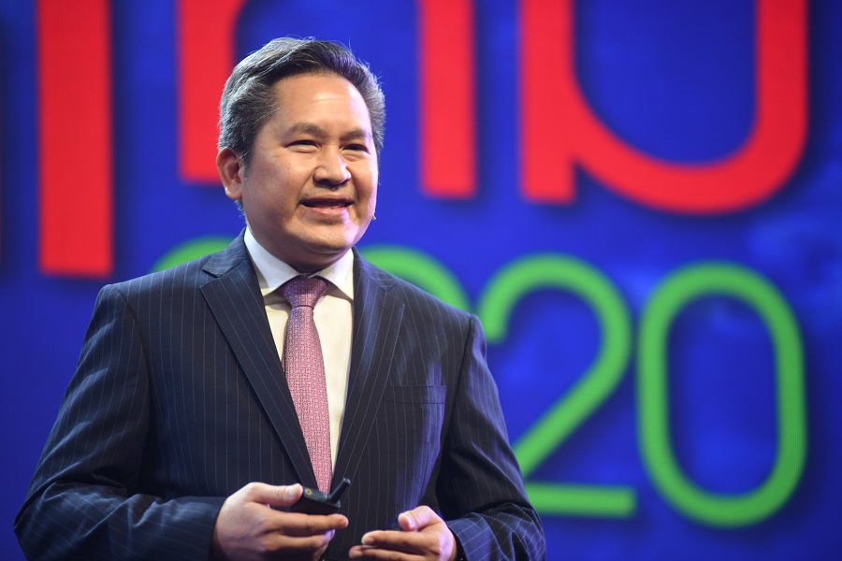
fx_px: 4677
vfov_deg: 6.9
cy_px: 280
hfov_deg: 10.3
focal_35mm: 200
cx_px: 421
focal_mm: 200
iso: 400
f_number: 2.8
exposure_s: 1/200
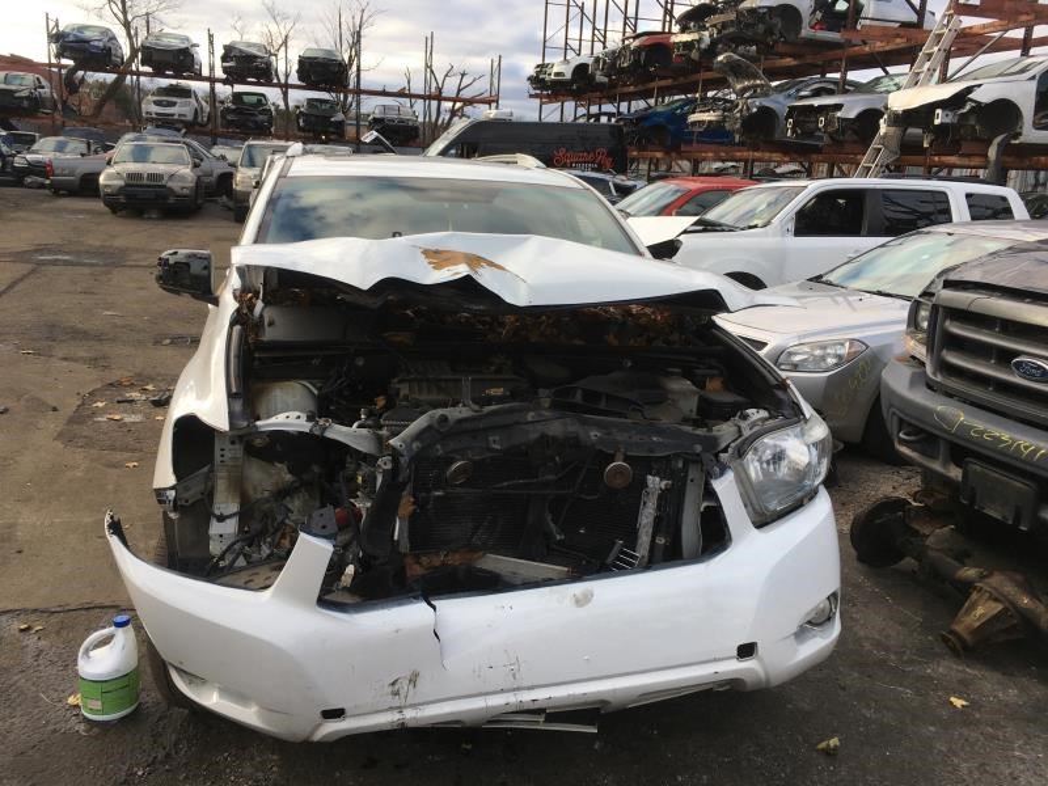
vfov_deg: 48.2
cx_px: 524
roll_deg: -3.8
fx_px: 878
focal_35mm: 29
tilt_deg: -12.0
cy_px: 393
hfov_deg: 61.7
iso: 25
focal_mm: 4.15
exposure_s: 1/340
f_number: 2.2
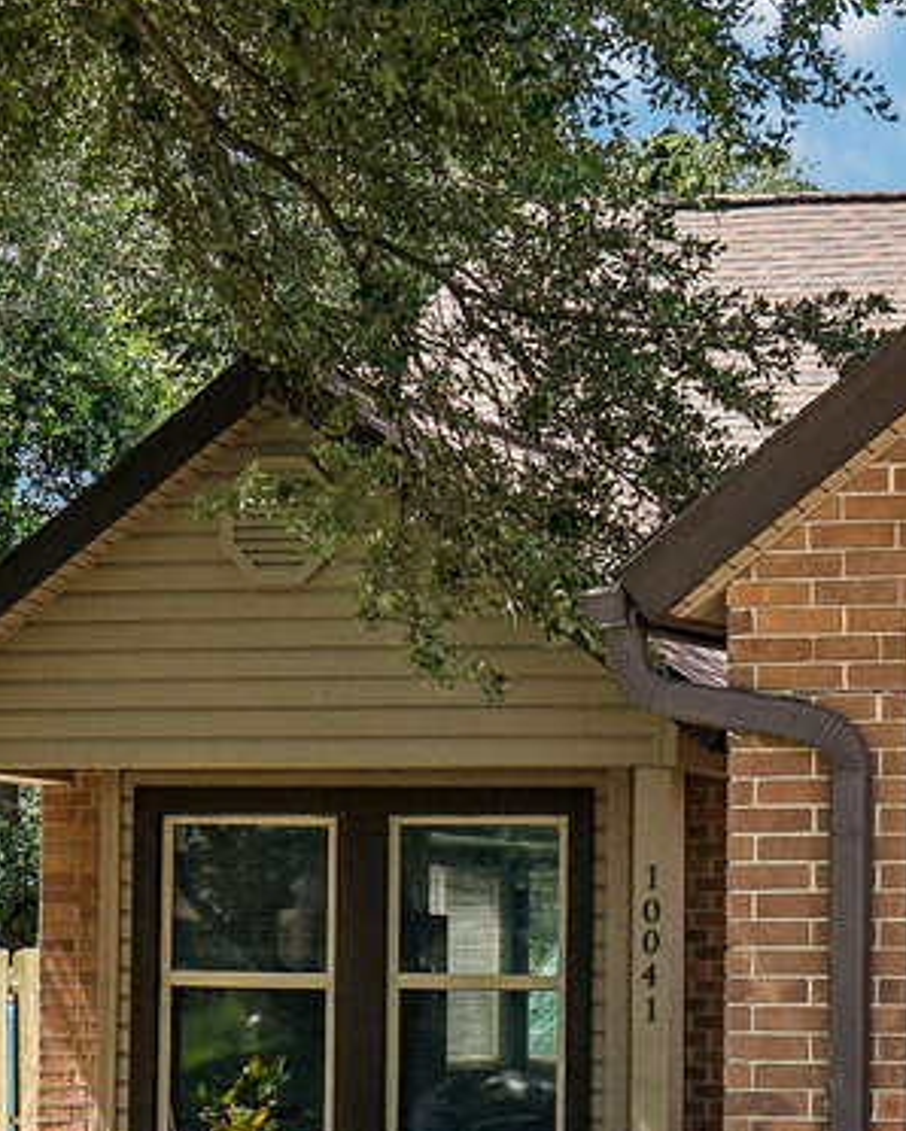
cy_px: 873
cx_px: 1167
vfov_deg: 13.8
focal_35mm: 139
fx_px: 4655
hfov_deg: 10.9
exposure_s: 1/250
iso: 200
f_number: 8
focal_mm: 34
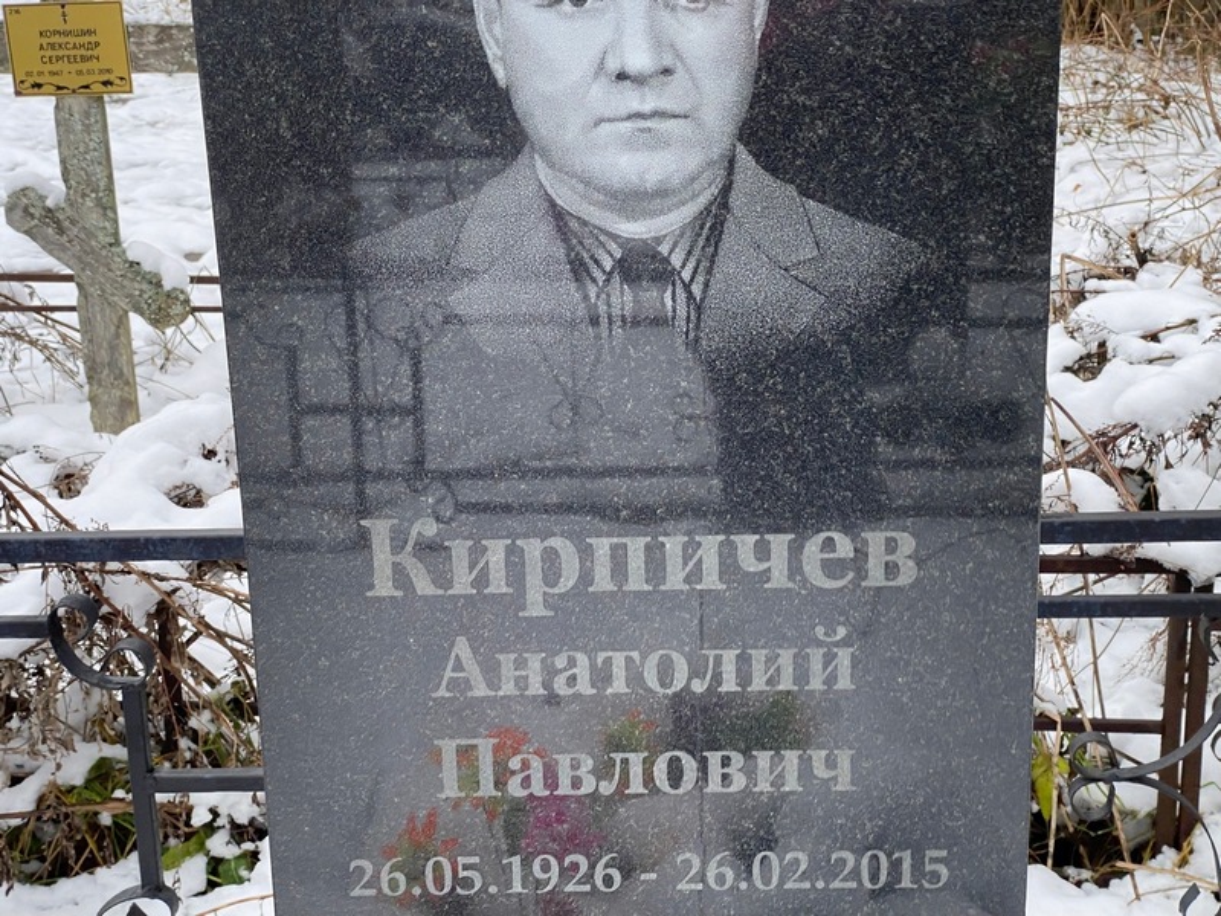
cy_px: 458
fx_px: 1834
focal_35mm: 52
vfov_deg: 28.0
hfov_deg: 36.8
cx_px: 610
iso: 40
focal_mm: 6
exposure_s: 1/122
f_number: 2
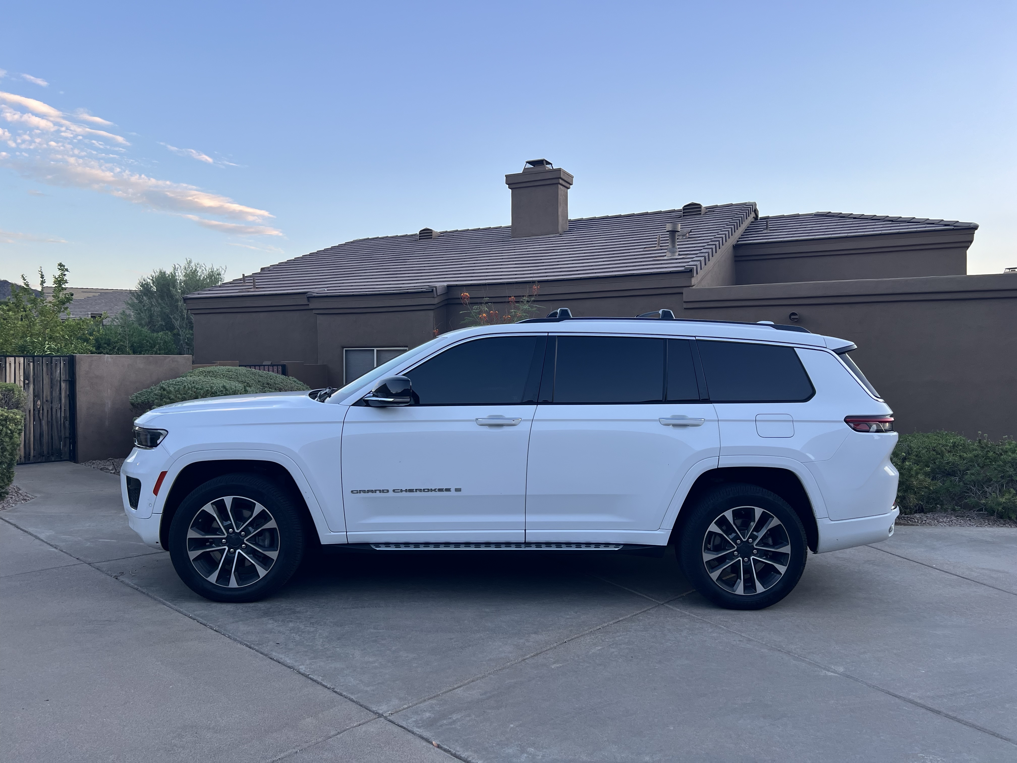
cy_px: 382
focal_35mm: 26
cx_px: 508
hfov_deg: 67.3
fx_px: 764
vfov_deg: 53.1
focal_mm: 5.7
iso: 50
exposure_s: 1/302
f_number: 1.5
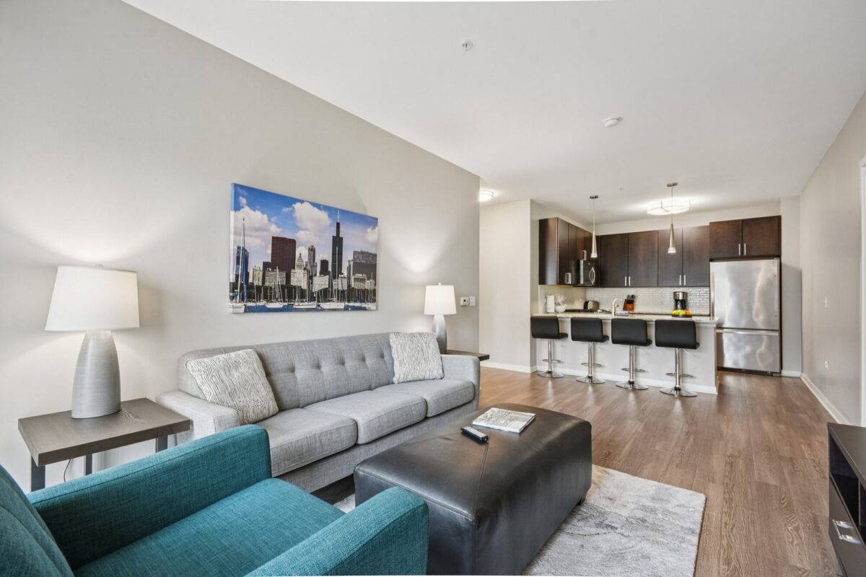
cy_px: 288
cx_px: 433
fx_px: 361
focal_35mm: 15
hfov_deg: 100.4
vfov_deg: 77.3
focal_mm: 10
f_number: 8
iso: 400
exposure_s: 1/5
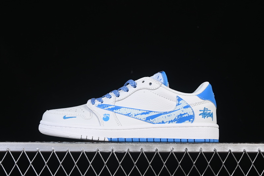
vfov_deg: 18.2
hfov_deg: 27.0
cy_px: 88
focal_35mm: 75
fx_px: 550
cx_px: 132
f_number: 8
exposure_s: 1/80
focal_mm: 50
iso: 160
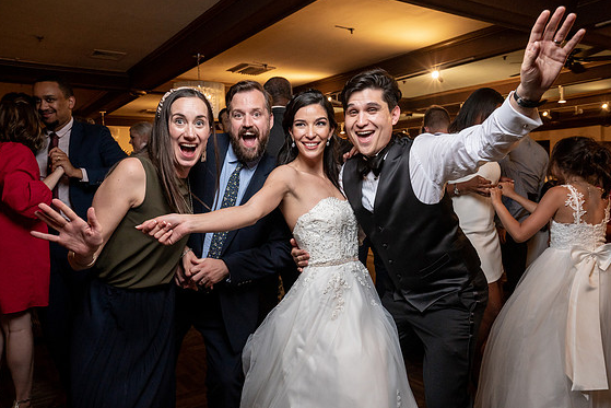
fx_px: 475
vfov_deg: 46.4
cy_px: 199
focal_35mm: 28
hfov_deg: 65.5
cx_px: 303
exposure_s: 1/200
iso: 2000
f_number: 5.6
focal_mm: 27
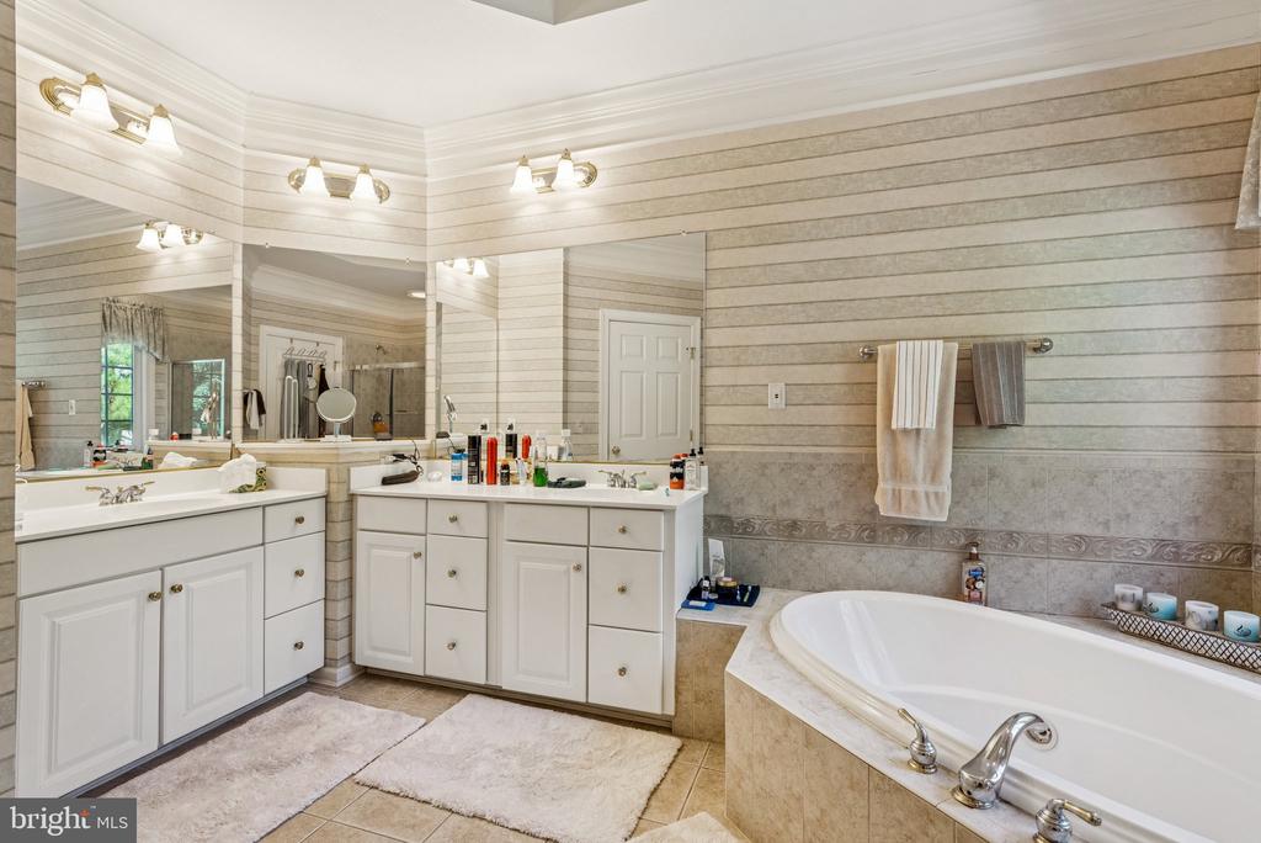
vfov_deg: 70.5
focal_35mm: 17
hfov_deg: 93.2
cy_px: 422
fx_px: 596
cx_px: 630
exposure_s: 1/40
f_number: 7.1
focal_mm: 17
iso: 640
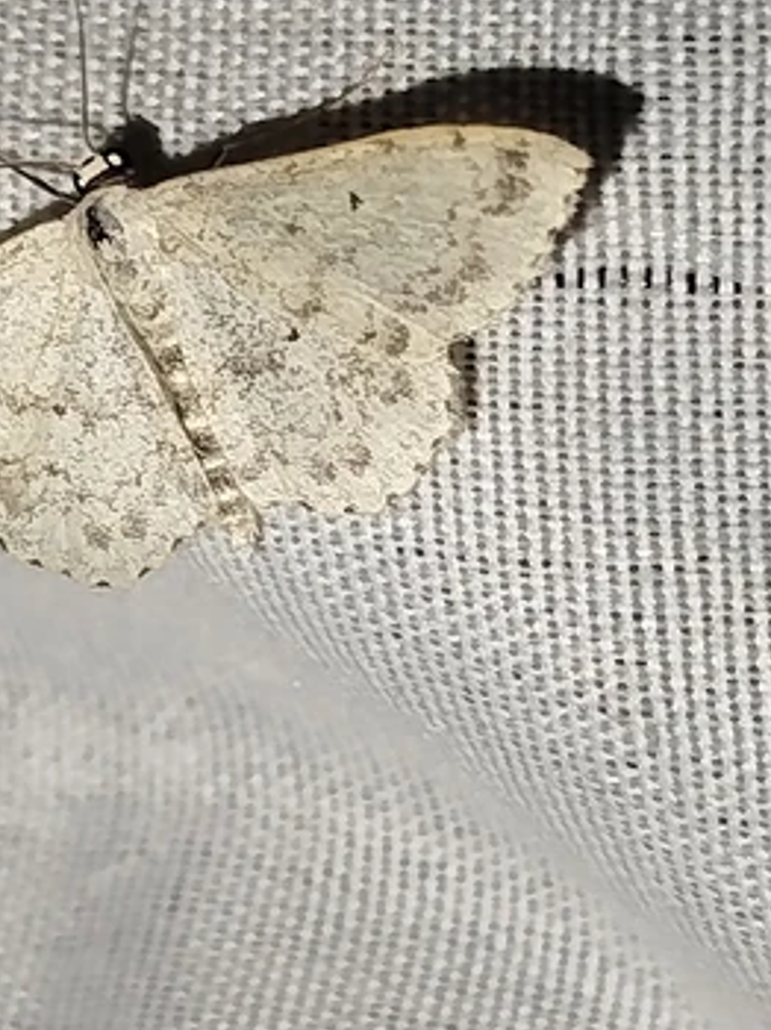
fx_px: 4133
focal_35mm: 139
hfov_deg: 10.6
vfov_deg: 14.2
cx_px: 188
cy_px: 547
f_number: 1.7
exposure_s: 1/50
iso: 100
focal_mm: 5.31
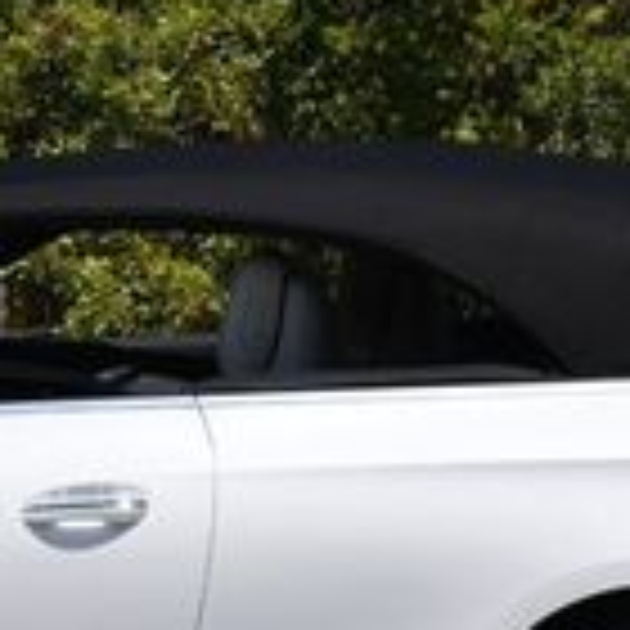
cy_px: 230
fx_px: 5457
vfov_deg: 6.6
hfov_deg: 6.6
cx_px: 140
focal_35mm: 265
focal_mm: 34
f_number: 9
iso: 100
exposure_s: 1/320
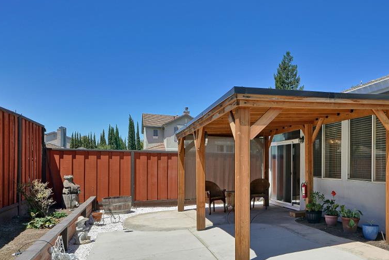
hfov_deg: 58.9
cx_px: 326
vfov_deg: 46.0
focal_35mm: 28
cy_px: 163
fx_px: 303
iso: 100
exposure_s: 1/400
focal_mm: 14
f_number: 7.1
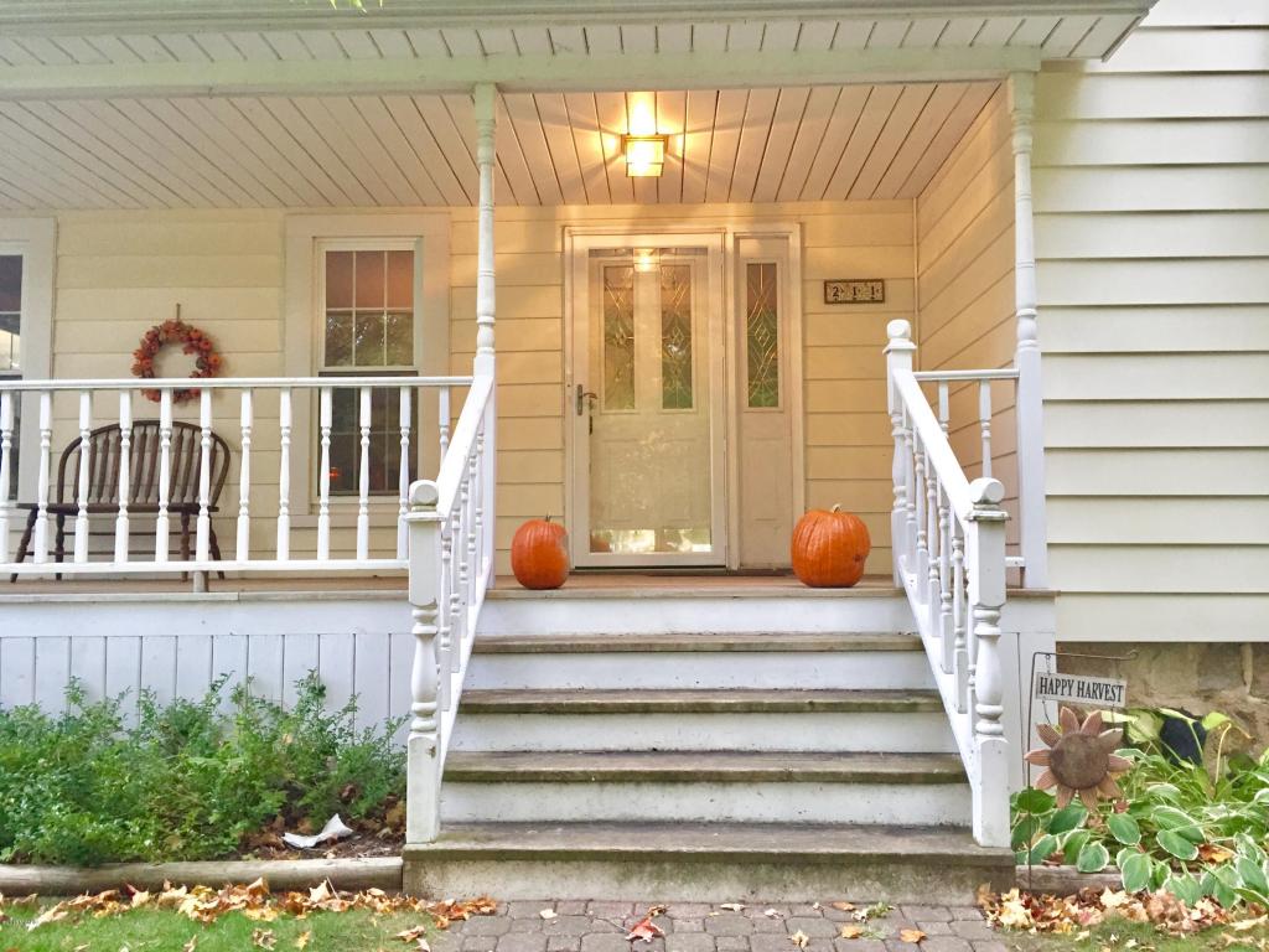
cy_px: 476
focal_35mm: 29
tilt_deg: +4.6
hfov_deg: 61.7
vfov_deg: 48.2
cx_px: 634
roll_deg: +0.3
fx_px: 1063
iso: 100
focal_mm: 4.15
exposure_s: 1/30
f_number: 2.2
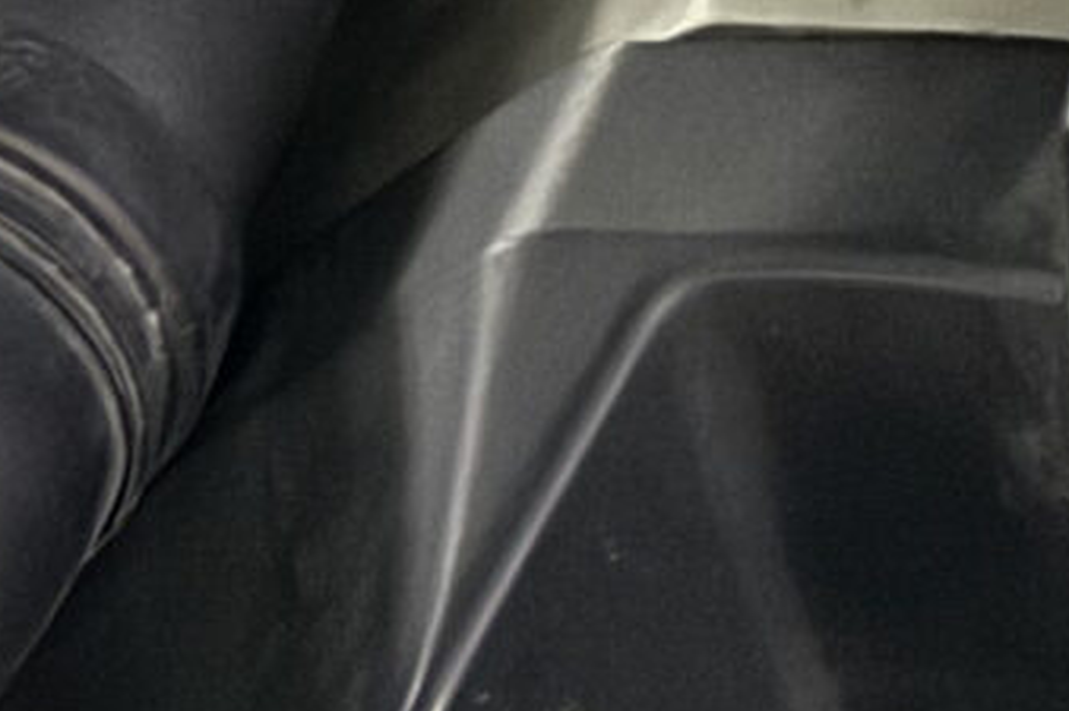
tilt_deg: -35.7
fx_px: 5609
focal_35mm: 189
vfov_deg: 7.0
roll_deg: -0.1
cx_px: 2129
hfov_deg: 10.1
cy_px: -616
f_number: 1.78
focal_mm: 6.76
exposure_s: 1/14
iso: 1600
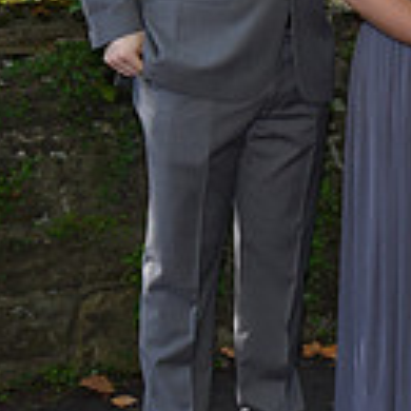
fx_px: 2445
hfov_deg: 9.0
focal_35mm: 182
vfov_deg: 9.6
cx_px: 822
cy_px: 21
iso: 640
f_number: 6.3
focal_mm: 48
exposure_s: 1/200
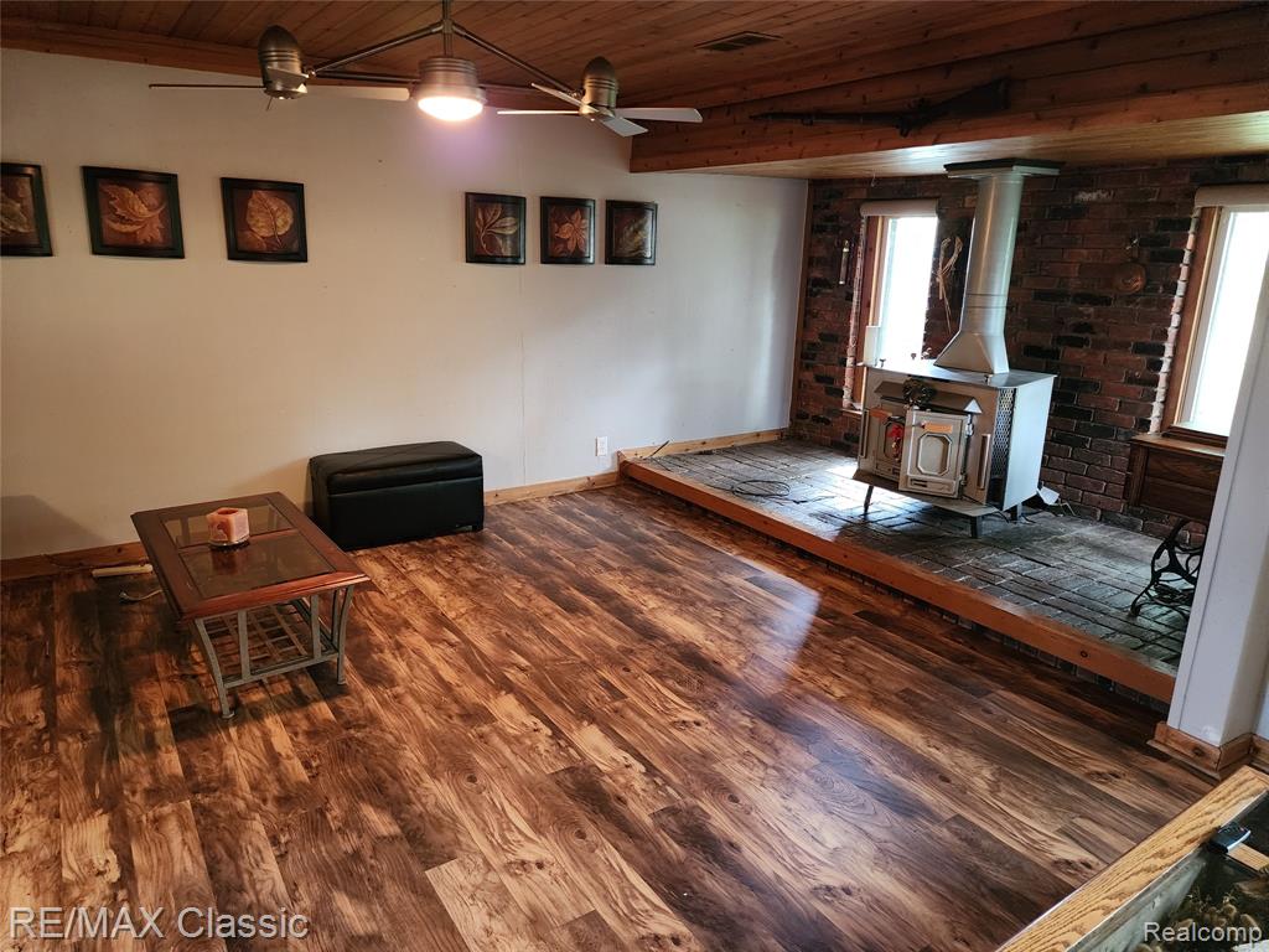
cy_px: 476
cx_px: 634
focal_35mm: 23
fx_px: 843
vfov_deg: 58.9
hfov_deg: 73.9
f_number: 1.8
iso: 640
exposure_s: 1/40
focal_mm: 6.4
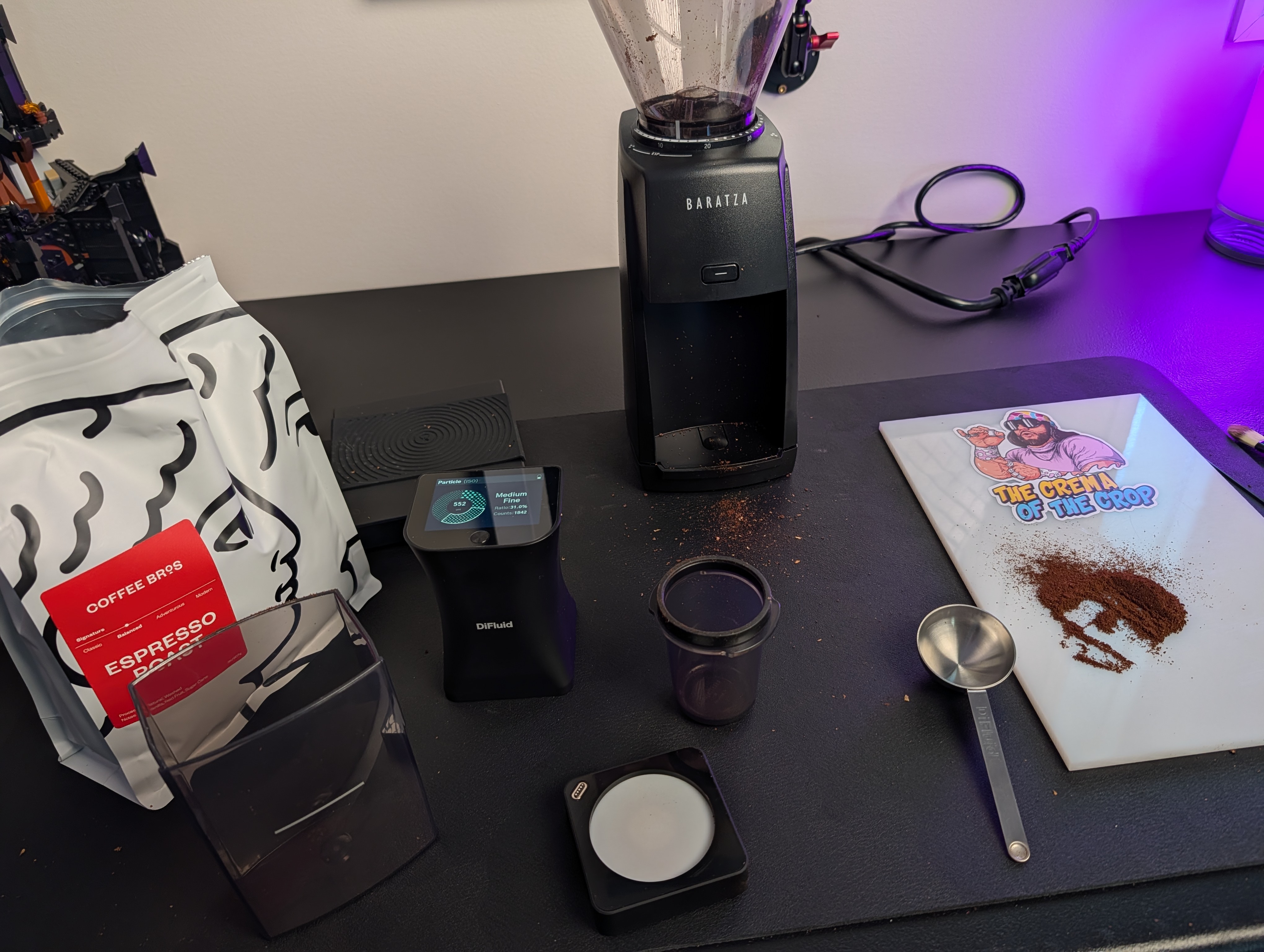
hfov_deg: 71.5
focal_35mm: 24
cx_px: 632
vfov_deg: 56.9
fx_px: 878
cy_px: 476
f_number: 1.68
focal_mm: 6.9
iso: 19
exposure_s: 1/36.1
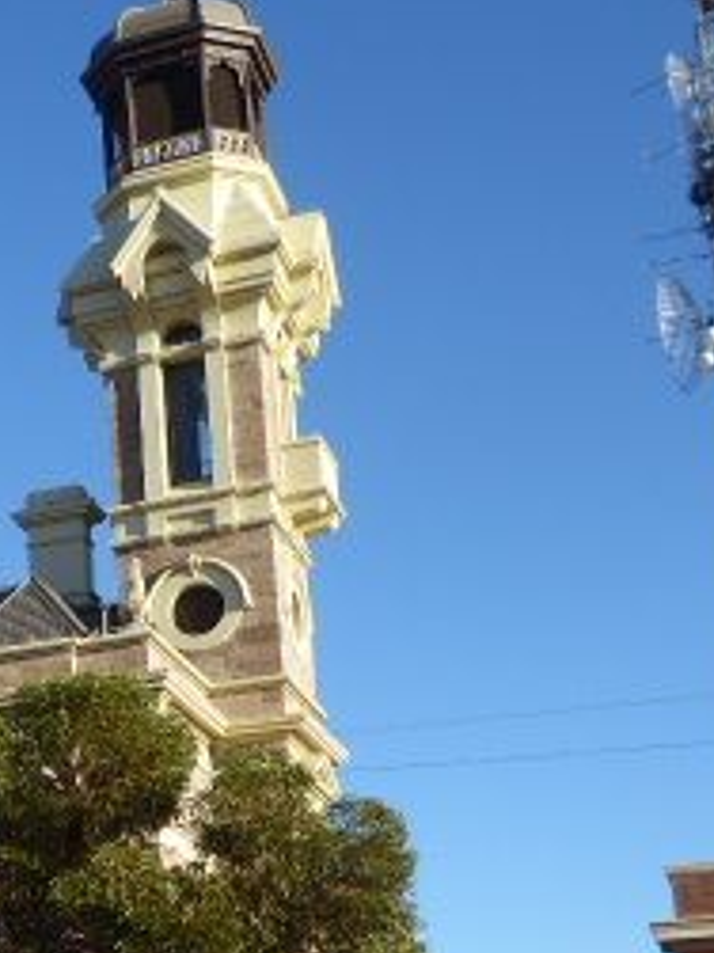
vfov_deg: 25.6
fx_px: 2037
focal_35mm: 74
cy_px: 832
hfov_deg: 17.9
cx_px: -342
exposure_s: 1/500
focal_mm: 5
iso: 80
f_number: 3.5
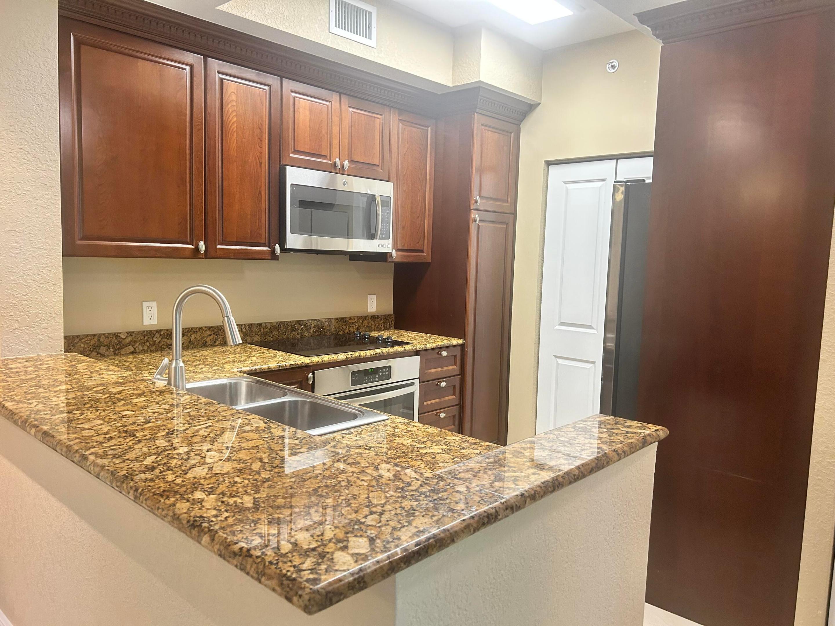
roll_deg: -1.5
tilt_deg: -6.6
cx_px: 418
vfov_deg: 53.1
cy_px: 313
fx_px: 627
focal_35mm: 26
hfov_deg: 67.3
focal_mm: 5.7
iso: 160
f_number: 1.5
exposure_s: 1/60
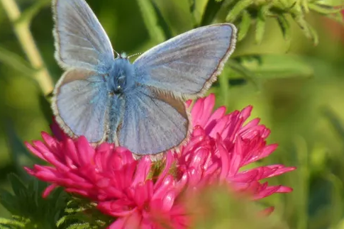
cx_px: 140
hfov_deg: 1.8
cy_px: 104
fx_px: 10841
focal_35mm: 1135
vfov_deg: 1.2
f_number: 5.6
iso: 80
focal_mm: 148.1
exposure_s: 1/125
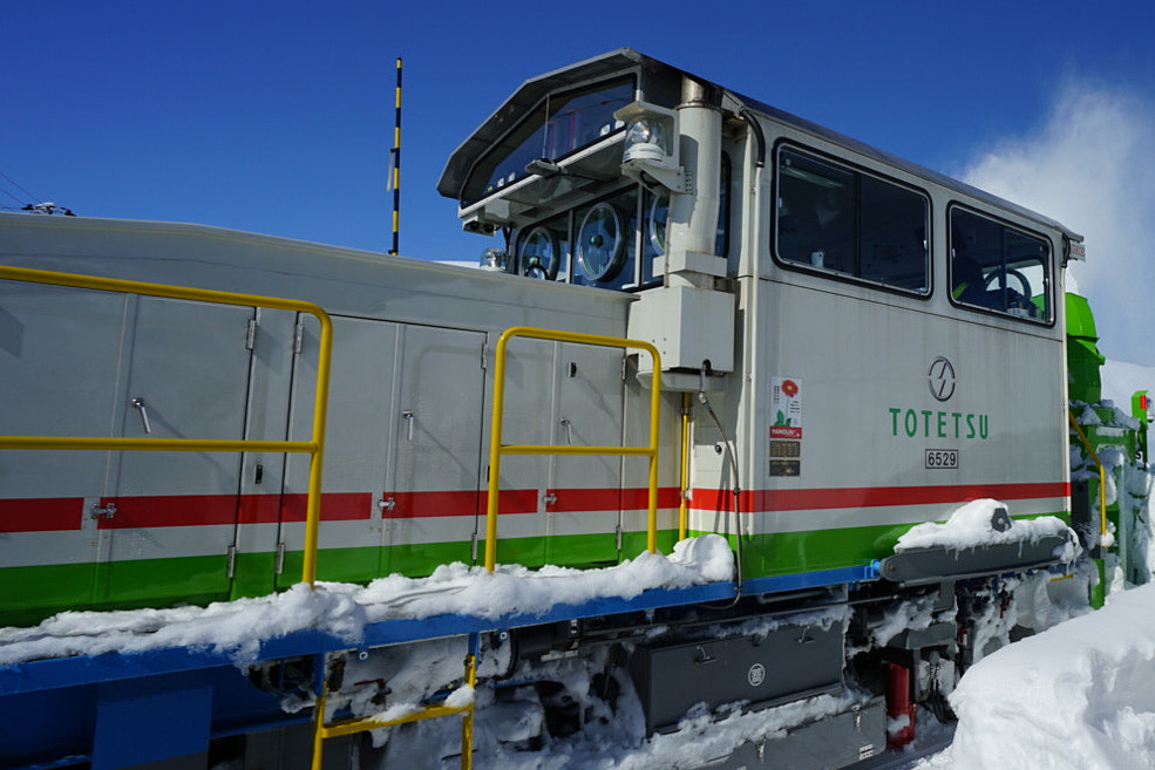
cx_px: 835
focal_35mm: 26
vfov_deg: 49.5
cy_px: 340
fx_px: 834
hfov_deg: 66.0
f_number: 11
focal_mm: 16
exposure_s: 1/160
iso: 100
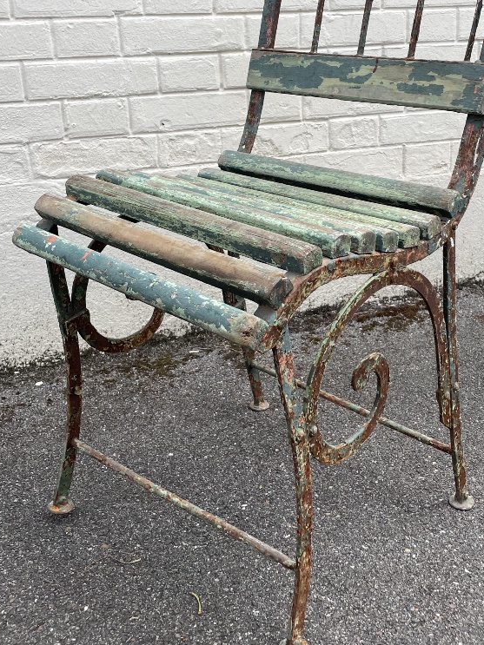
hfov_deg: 34.3
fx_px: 783
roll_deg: +1.6
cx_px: 281
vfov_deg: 44.4
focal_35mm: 42
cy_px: 242
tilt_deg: -16.3
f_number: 1.6
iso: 32
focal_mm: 4.2
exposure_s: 1/413
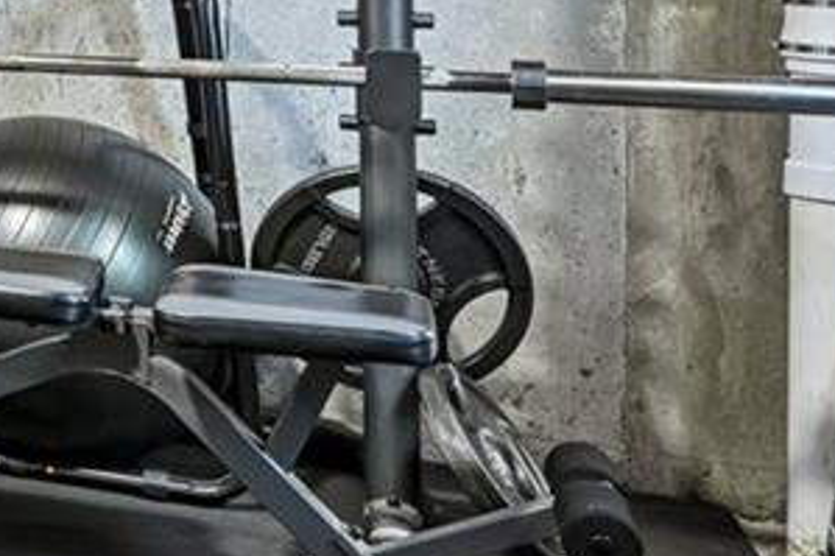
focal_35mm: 75
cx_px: -776
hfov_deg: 18.8
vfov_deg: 17.0
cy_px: -176
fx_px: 1739
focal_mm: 14
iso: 400
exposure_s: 1
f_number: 10
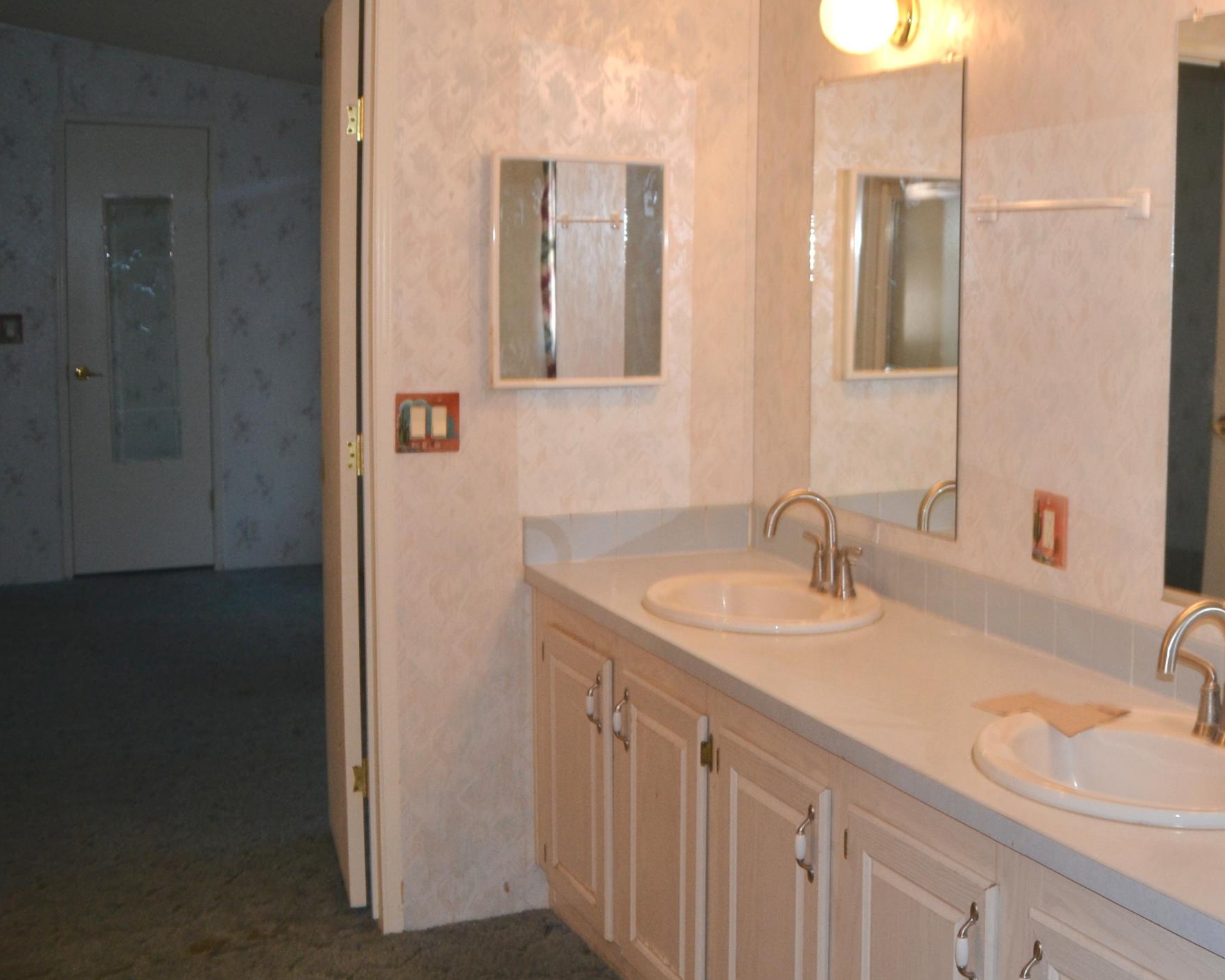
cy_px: 347
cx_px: 1003
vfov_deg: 34.6
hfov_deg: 40.9
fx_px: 1559
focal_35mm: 43
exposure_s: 1/80
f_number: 4
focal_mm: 18
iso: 400
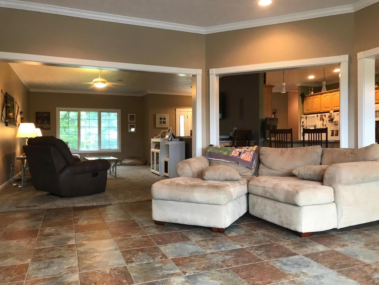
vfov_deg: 49.7
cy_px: 142
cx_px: 190
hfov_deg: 63.4
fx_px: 307
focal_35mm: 28
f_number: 1.8
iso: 40
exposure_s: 1/15
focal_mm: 3.99
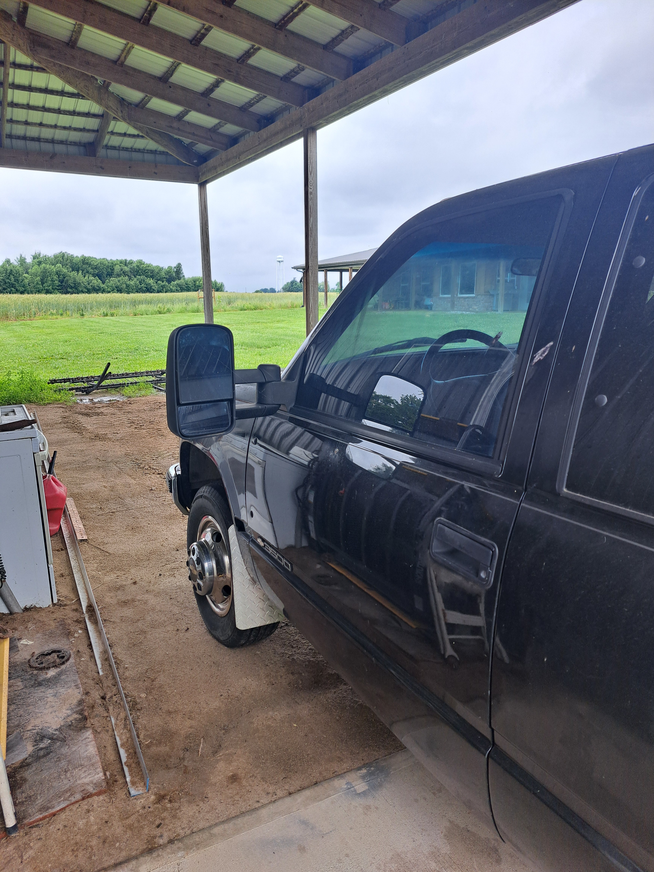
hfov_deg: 56.8
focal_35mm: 24
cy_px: 436
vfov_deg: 71.6
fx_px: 605
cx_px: 327
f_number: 1.8
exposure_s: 1/240
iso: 50
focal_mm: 5.23
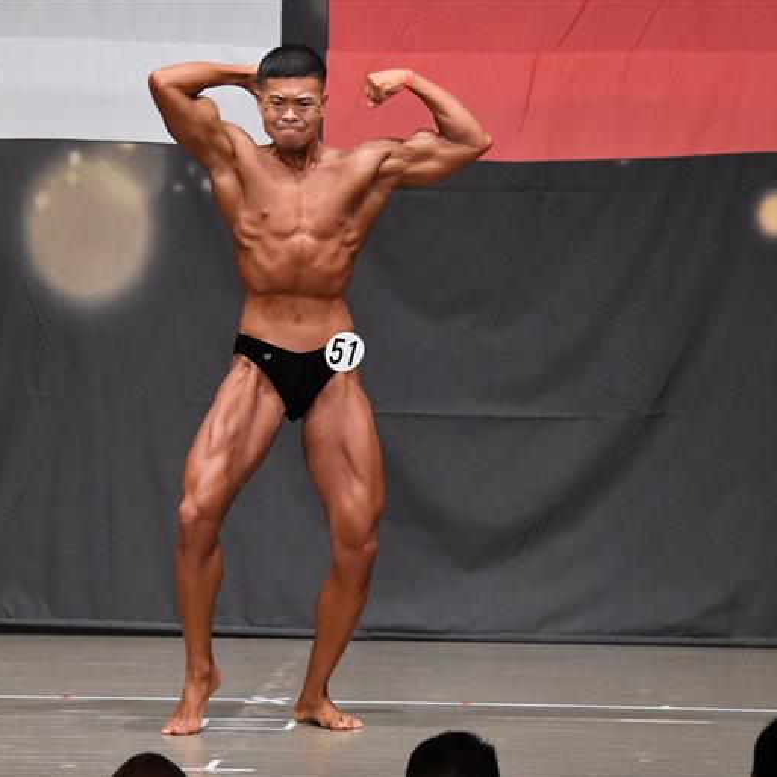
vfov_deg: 6.1
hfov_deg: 6.1
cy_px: 389
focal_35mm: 289
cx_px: 263
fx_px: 7339
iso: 6400
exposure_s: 1/400
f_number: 5.6
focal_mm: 150
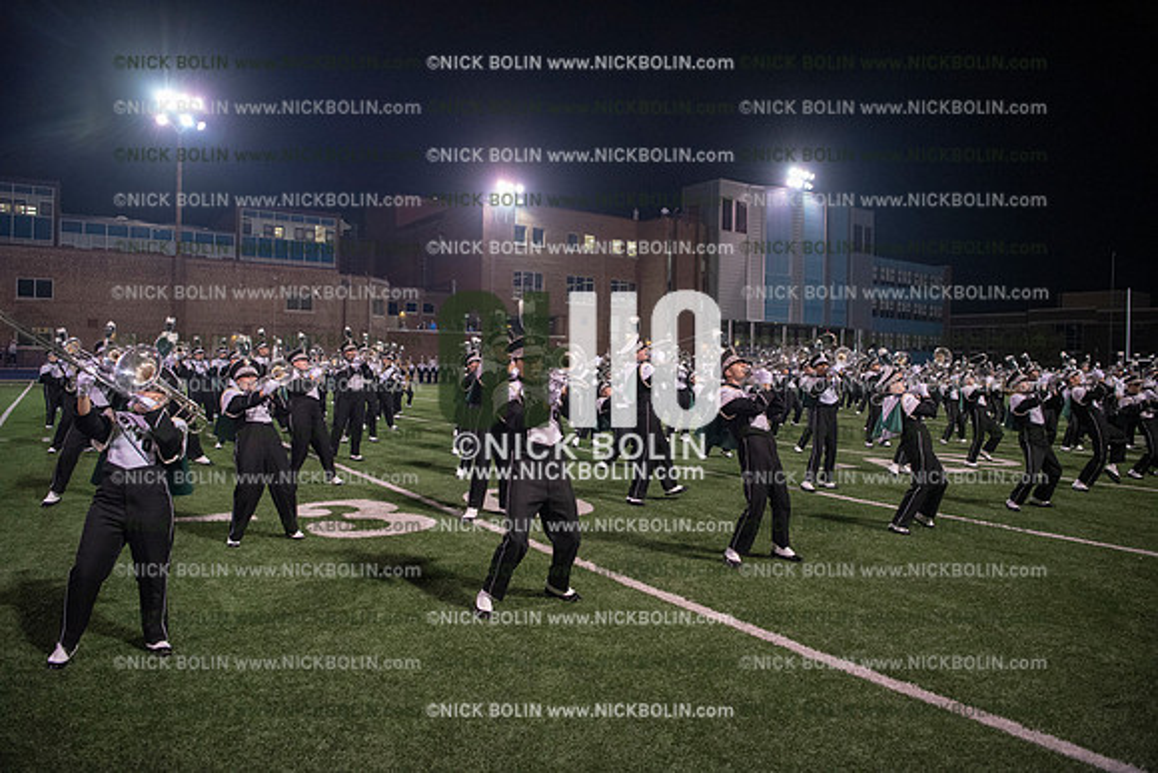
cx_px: 579
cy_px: 386
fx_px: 772
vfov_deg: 53.2
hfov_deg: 73.7
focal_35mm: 24
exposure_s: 1/500
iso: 3200
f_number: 3.2
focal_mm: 24
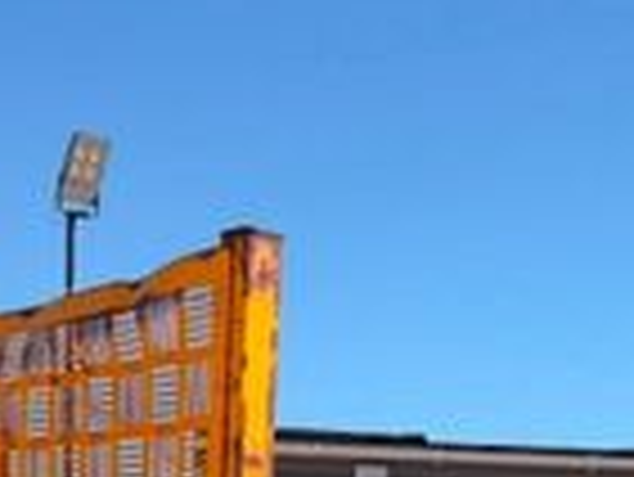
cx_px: 261
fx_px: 1870
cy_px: 958
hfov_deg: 19.2
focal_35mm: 102
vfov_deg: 12.7
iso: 80
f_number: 1.78
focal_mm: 6.76
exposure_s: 1/4167
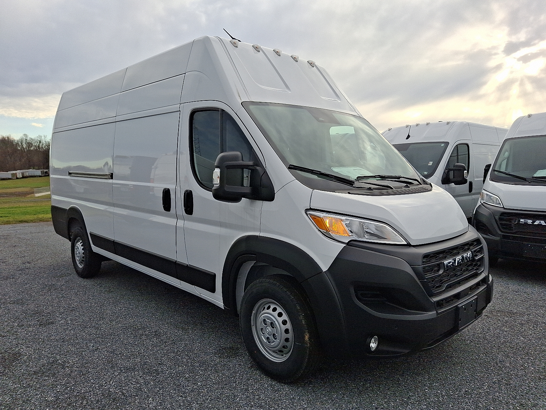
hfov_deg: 69.4
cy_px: 205
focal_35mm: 25
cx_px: 273
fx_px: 394
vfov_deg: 54.9
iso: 25
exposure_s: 1/526
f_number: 1.8
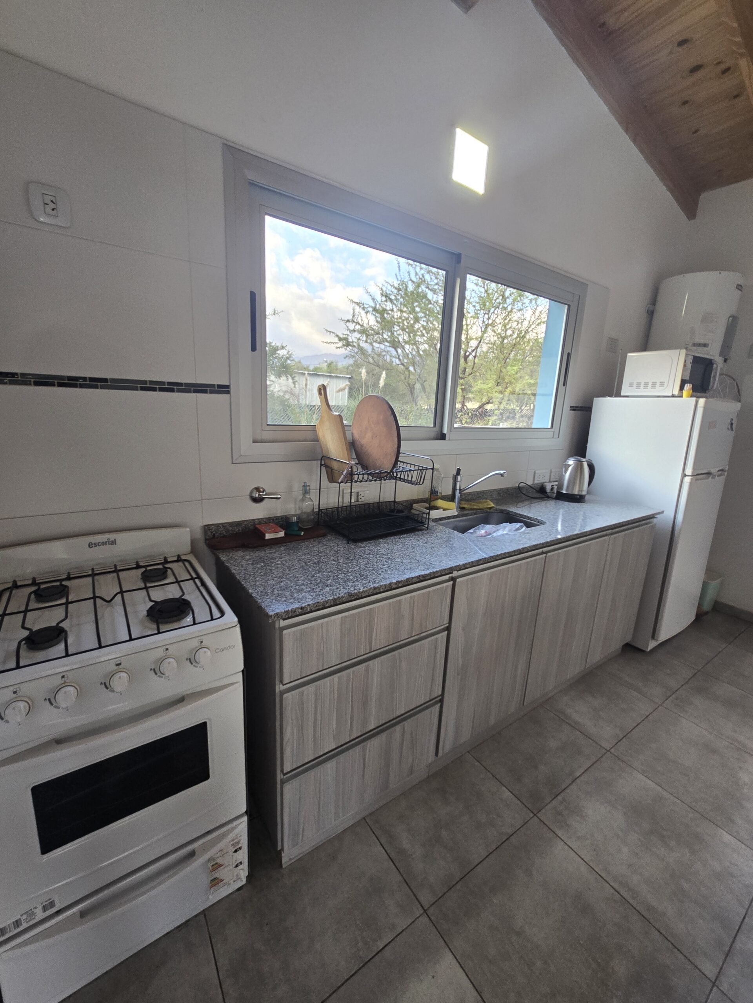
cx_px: 376
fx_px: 377
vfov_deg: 106.2
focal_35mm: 13
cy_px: 502
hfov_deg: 89.9
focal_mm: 2.2
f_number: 2.2
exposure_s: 1/50
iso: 100
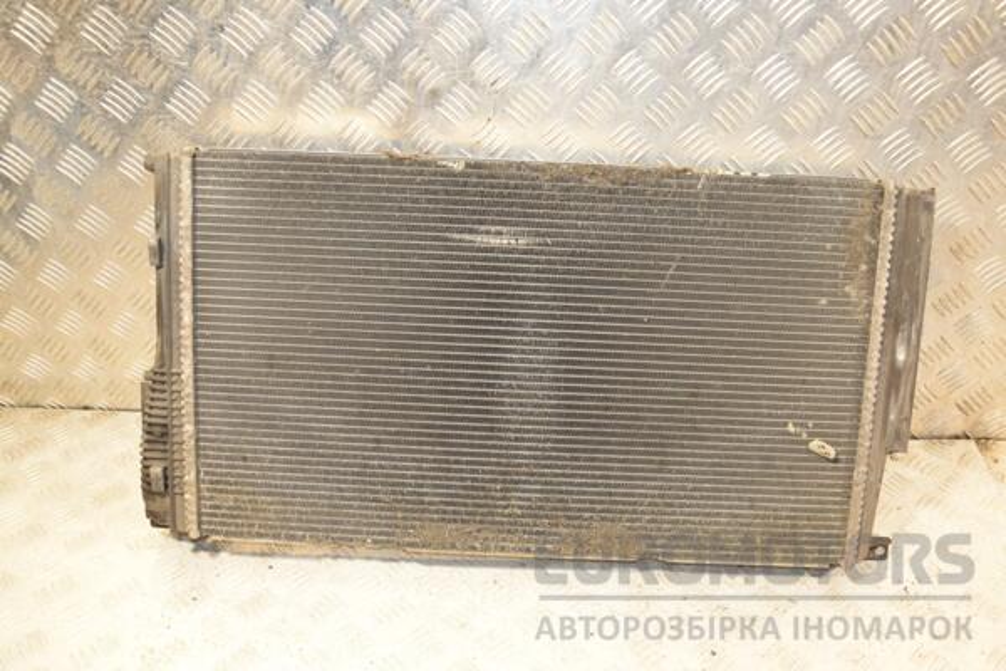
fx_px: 880
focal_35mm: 32
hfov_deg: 59.5
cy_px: 336
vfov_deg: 41.7
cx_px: 503
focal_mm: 21
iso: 800
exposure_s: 1/160
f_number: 5
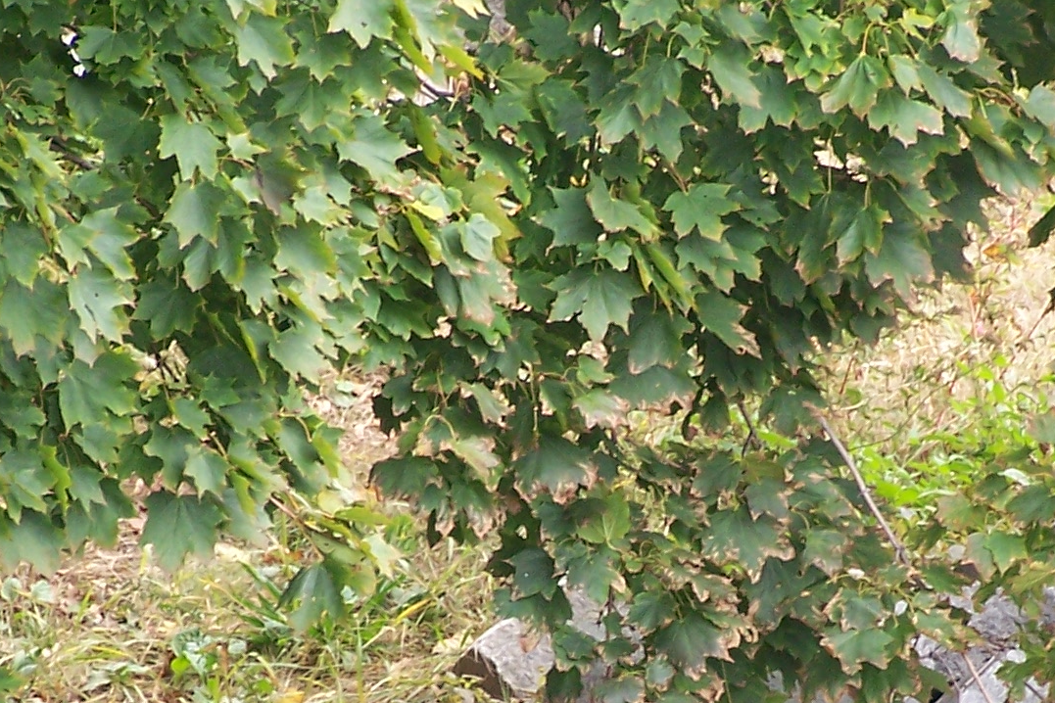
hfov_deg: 4.4
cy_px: 736
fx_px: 13626
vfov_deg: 3.0
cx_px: 693
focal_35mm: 465
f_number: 3.2
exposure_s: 1/90
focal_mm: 34.6
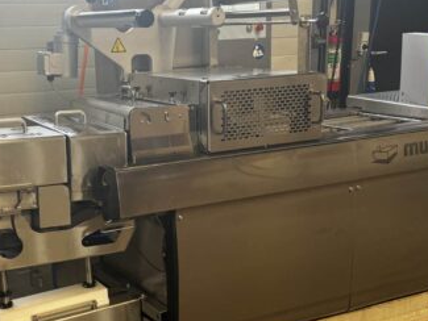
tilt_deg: -15.7
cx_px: 169
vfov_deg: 24.8
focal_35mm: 59
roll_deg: +0.7
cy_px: 201
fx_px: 730
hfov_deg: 32.6
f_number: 1.78
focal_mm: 6.76
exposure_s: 1/100
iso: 160
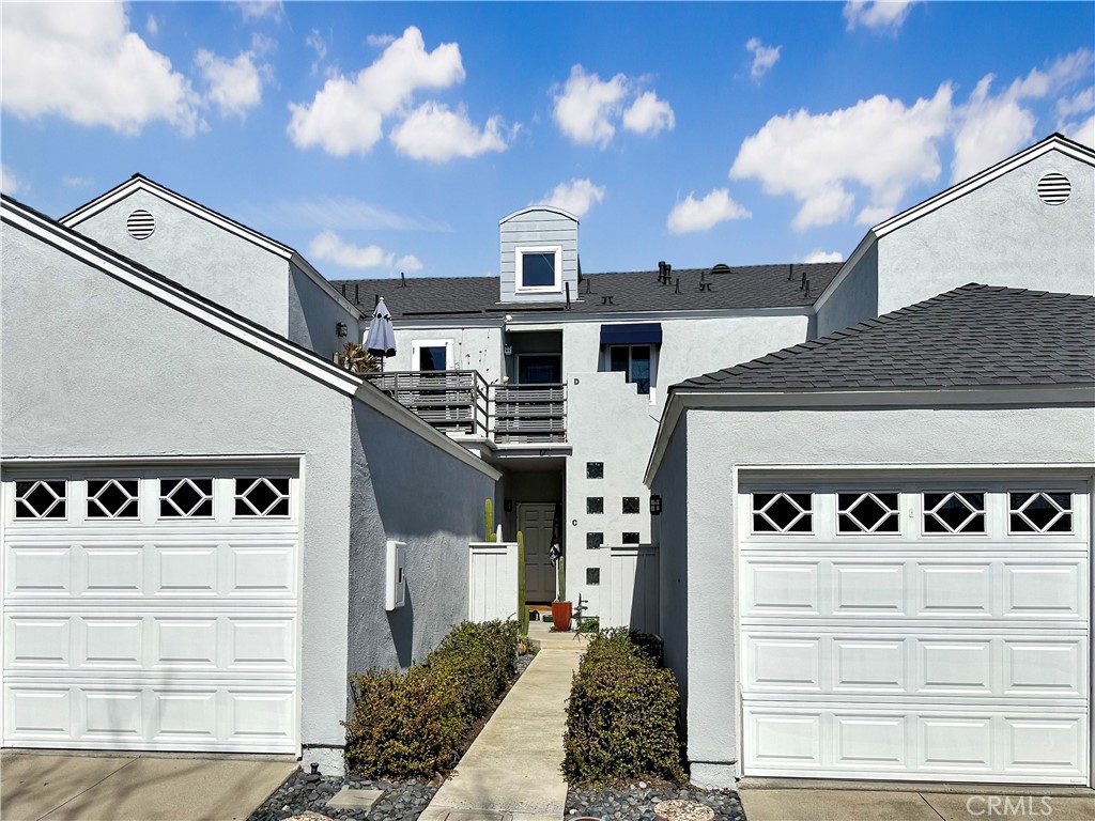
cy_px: 410
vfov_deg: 56.8
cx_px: 548
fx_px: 759
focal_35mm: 24
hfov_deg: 71.6
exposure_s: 1/15625
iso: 80
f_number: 1.78
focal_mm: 6.86
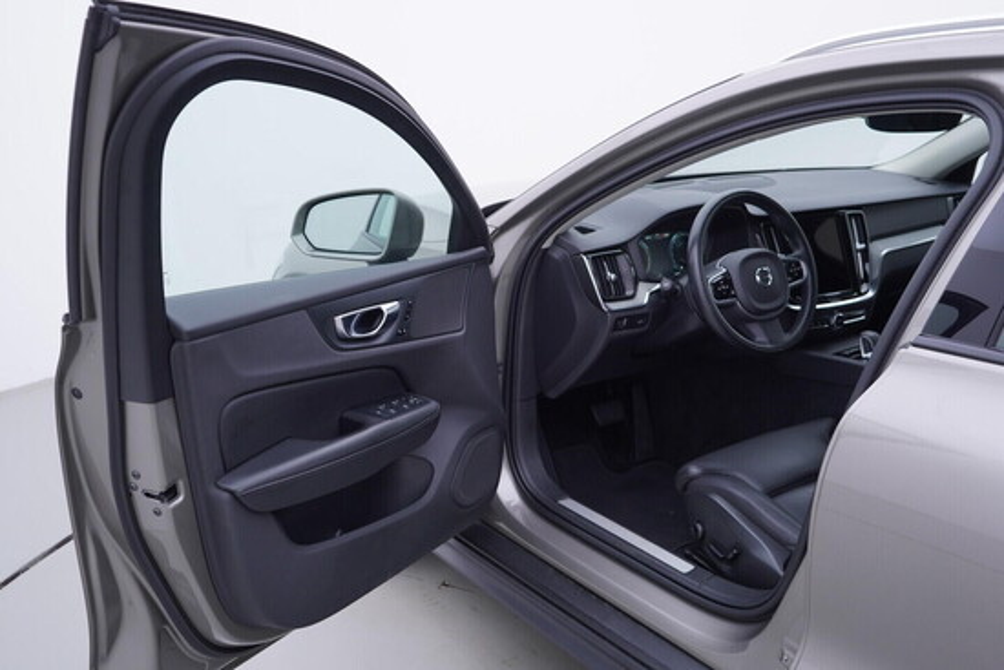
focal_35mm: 36
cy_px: 335
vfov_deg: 36.9
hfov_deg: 53.1
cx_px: 502
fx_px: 1004
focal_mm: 24
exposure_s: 1/60
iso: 125
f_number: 3.5
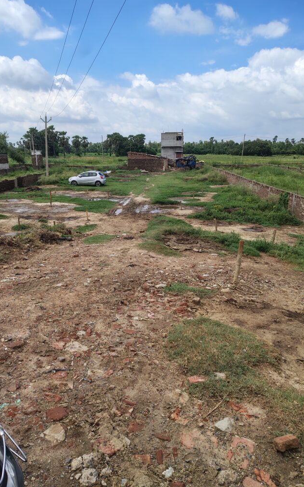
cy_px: 239
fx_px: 345
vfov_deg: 70.4
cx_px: 146
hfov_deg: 47.6
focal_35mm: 26
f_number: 1.8
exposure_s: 1/1489
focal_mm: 5.56
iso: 100
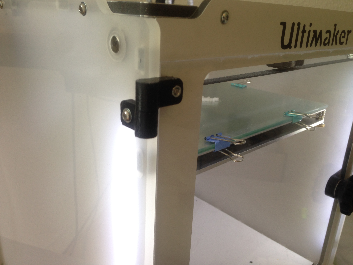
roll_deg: -2.6
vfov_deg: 42.9
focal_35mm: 33
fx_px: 337
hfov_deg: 55.4
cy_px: 132
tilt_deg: -19.5
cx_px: 176
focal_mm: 4.12
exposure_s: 1/20
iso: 50
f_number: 2.4
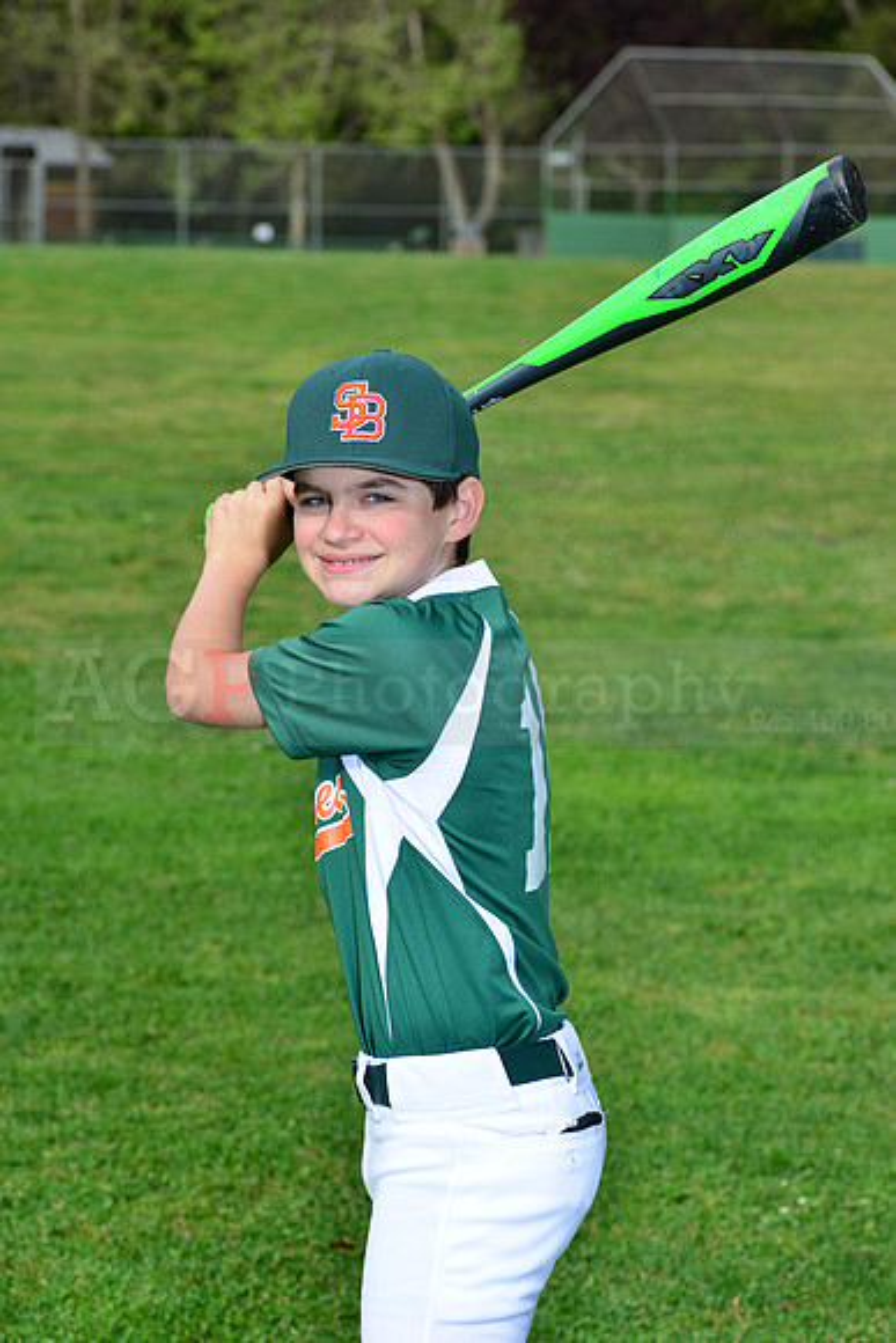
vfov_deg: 18.6
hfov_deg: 12.5
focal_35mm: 110
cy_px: 672
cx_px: 448
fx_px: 4104
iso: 200
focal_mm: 110
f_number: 10
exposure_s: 1/200
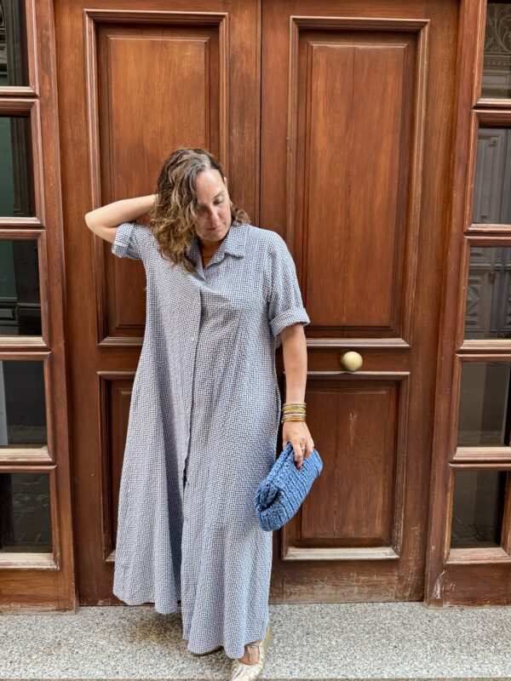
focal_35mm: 24
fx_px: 472
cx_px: 256
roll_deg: -1.5
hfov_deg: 56.8
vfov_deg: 71.6
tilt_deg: -9.1
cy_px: 340
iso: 200
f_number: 1.78
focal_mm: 6.76
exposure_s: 1/121
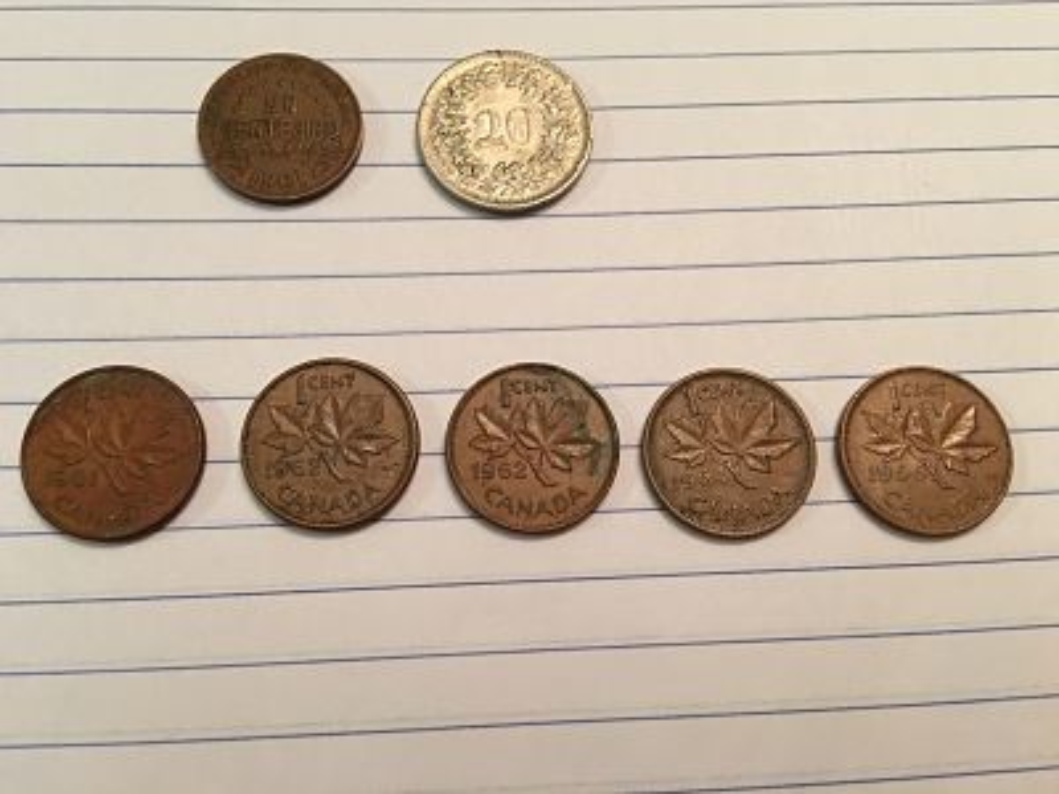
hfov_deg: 61.7
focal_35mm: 29
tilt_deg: -73.4
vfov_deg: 48.2
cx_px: 530
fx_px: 887
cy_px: 397
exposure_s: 1/10
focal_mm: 4.15
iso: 100
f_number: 2.2
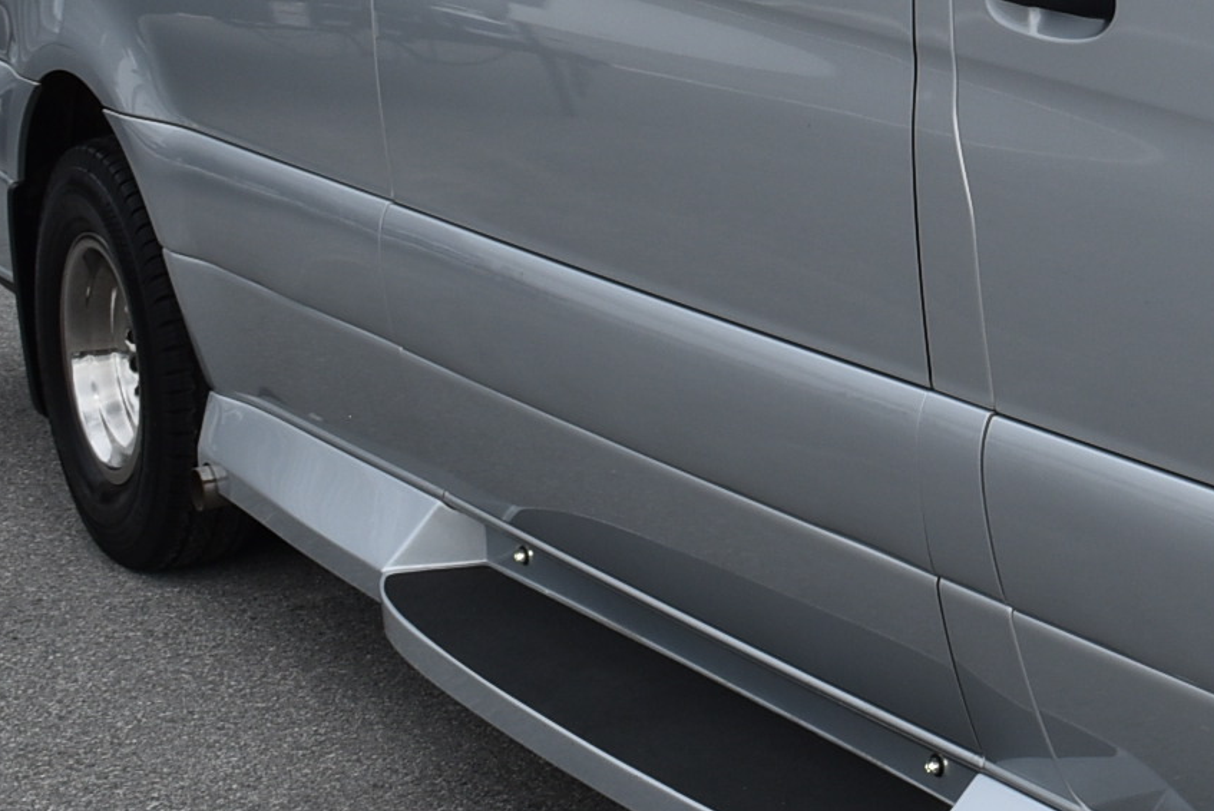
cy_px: 11
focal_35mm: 106
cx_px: 1819
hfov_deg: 17.4
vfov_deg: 12.8
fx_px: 3577
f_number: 10
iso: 200
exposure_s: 1/400
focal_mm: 20
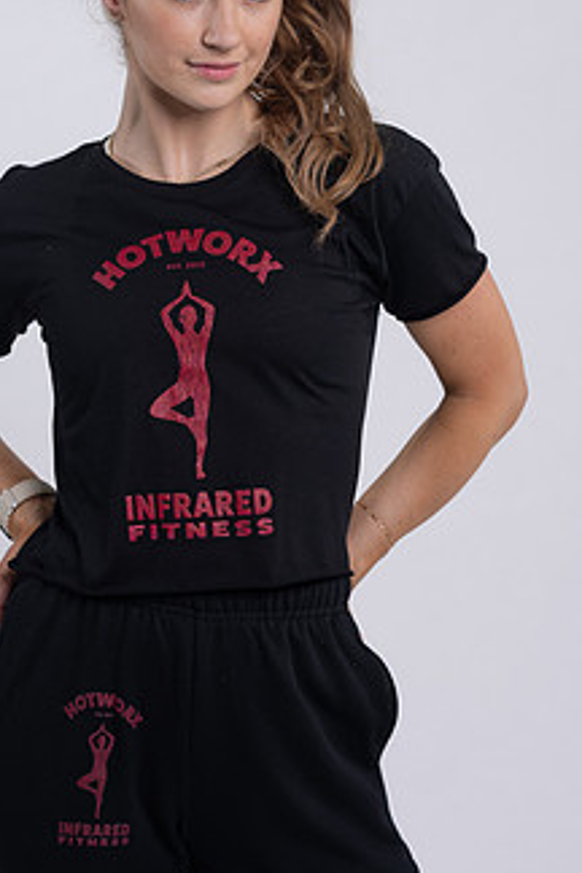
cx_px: 210
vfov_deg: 17.3
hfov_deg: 11.6
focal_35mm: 118
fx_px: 2861
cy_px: 280
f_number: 4
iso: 125
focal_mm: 85
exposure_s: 1/125
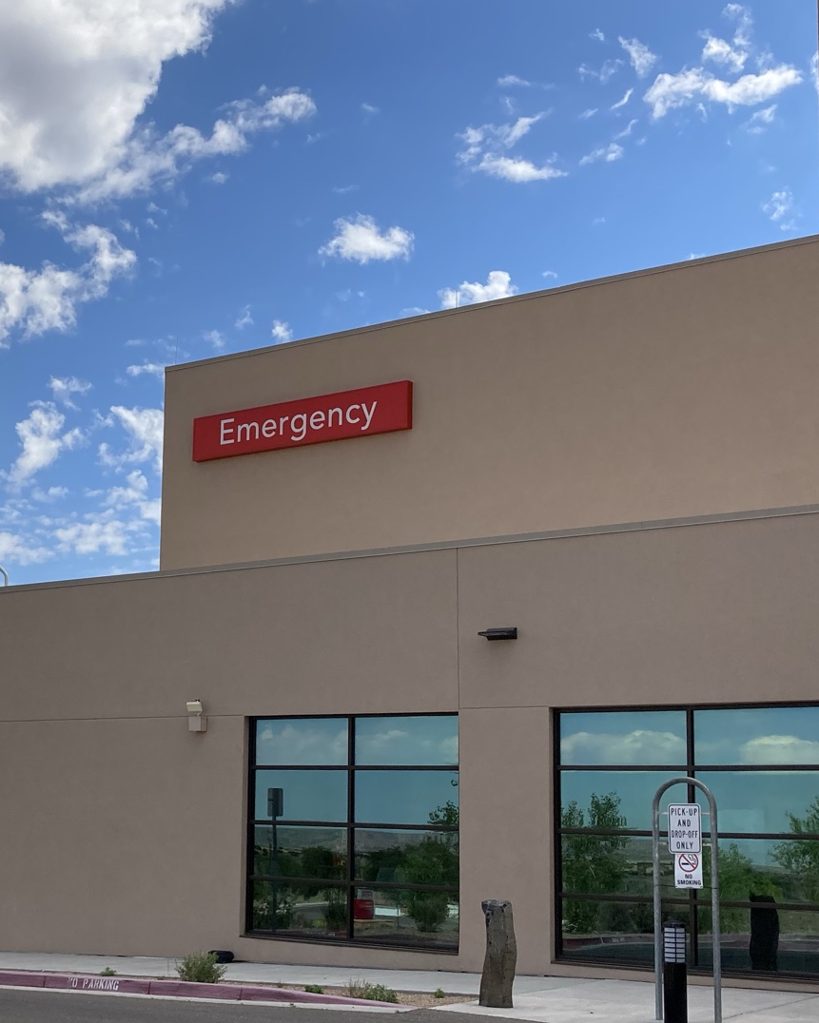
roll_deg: -1.9
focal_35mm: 52
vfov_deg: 35.9
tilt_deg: +6.7
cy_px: 618
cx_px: 131
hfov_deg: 28.3
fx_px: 1575
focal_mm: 3.99
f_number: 1.8
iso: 20
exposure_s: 1/2703
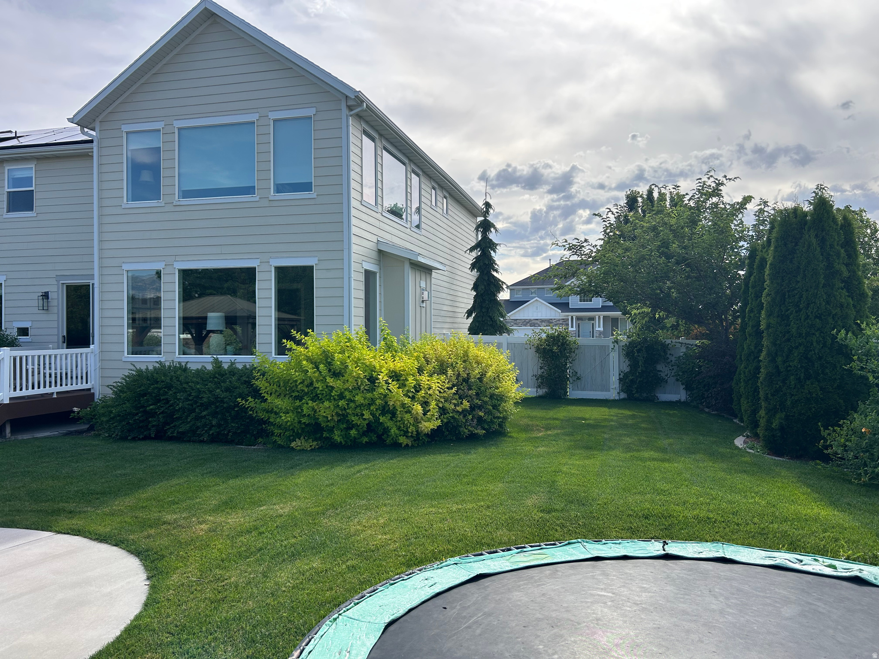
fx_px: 660
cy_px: 330
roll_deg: +0.2
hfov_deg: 67.3
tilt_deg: +0.7
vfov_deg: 53.1
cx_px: 440
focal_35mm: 26
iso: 50
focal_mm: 5.7
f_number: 1.5
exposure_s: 1/2695
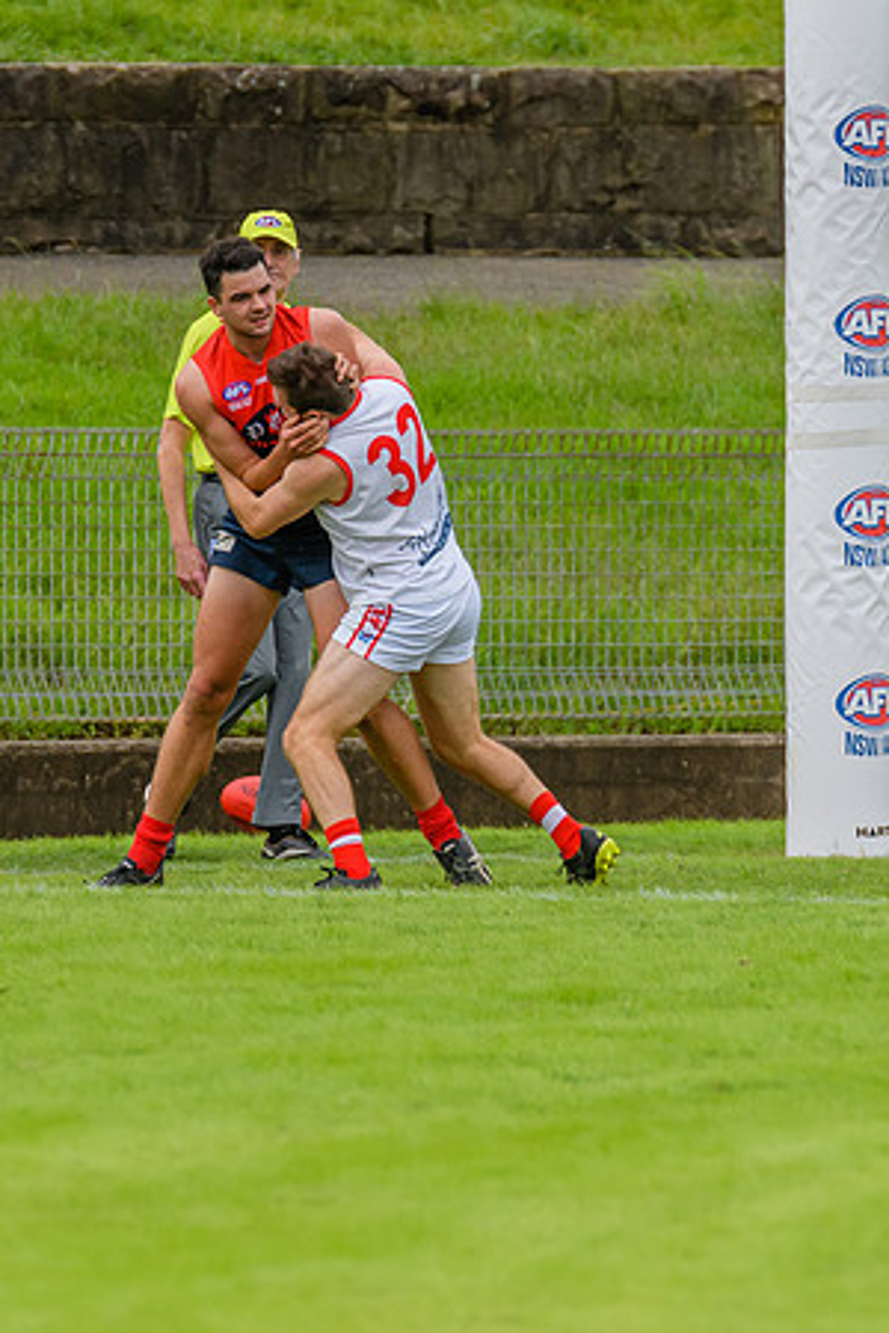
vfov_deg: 2.4
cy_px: 666
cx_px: 515
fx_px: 32076
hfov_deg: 1.6
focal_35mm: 866
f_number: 6.3
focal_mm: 420
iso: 800
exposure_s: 1/2000
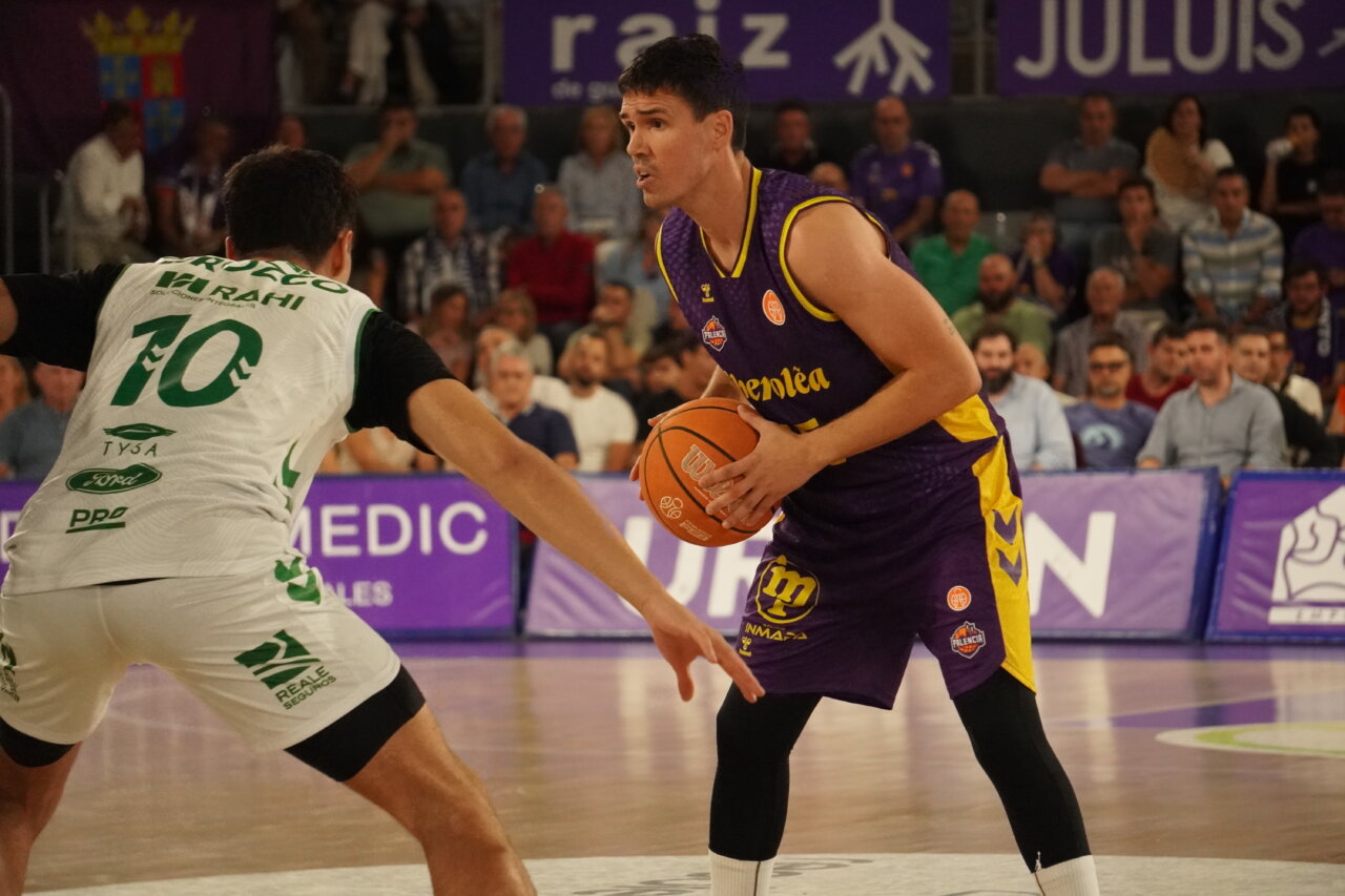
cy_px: 448
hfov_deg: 8.9
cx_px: 672
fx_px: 8685
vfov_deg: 5.9
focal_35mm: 232
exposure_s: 1/1600
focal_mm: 155
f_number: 5.6
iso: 6400
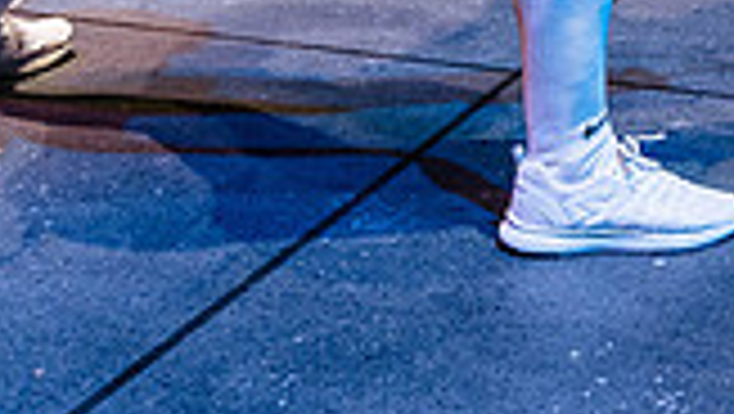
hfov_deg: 20.5
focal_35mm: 100
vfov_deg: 10.8
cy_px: -499
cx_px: 768
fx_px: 1948
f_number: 2.8
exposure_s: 1/200
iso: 1600
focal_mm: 24
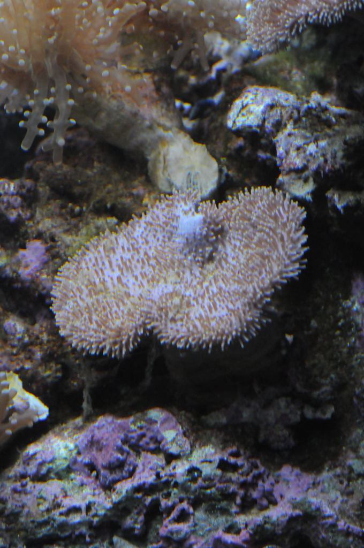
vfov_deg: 13.1
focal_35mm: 158
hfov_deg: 8.7
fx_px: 2395
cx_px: 182
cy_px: 274
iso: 3200
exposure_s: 1/250
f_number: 8
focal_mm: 105
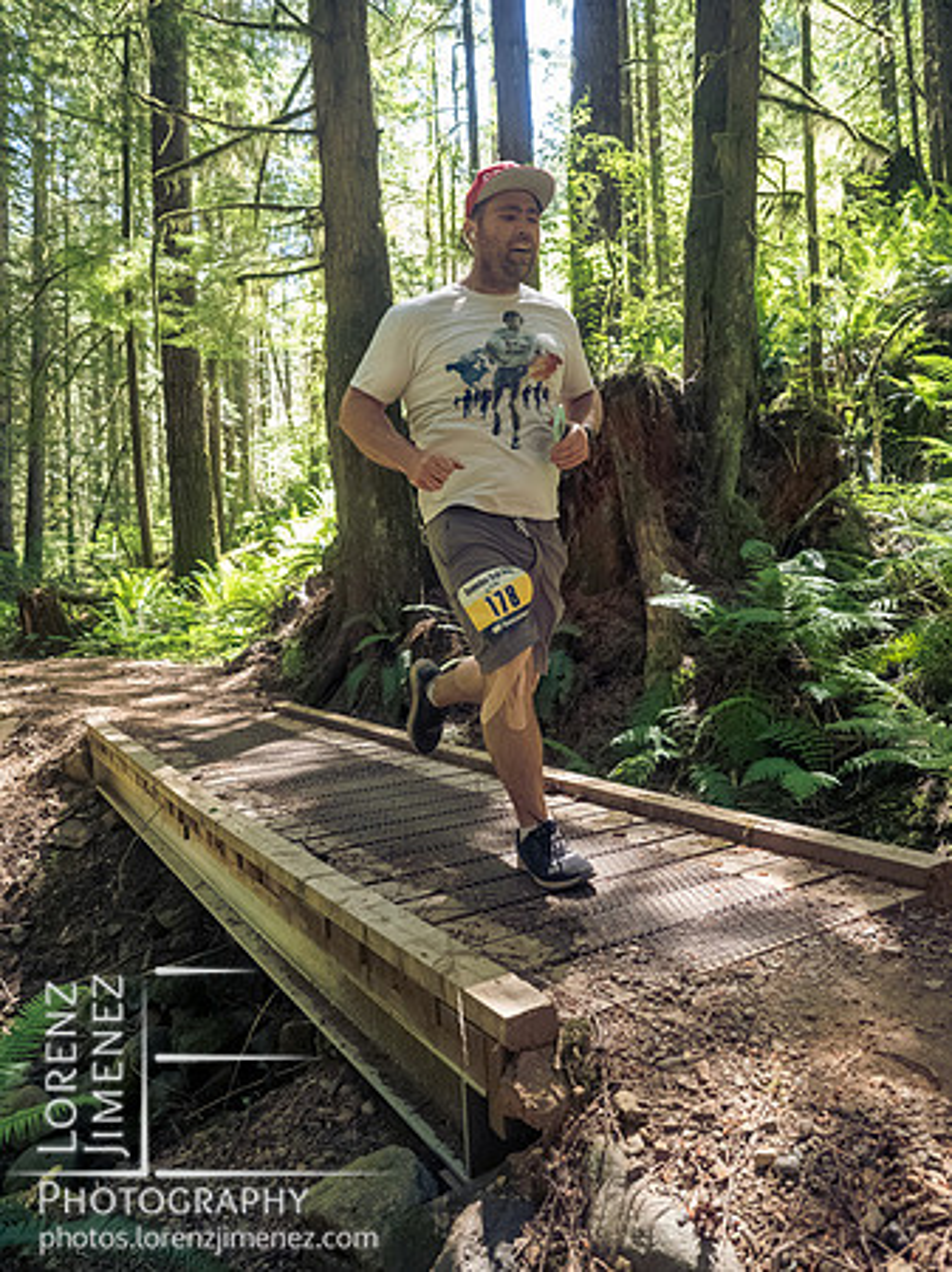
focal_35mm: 24
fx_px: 881
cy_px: 636
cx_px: 476
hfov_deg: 56.8
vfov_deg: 71.6
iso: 4000
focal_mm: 12
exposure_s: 1/1000
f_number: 2.8
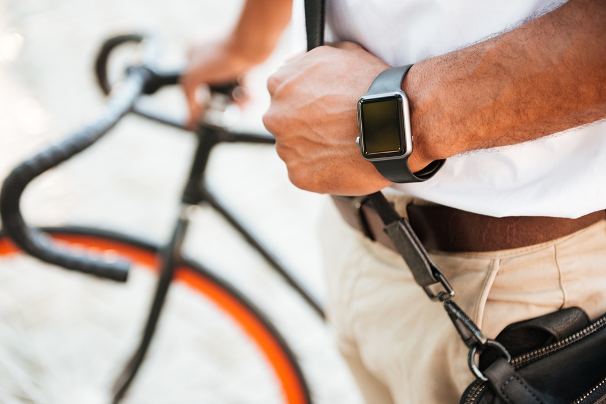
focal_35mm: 70
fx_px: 1178
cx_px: 303
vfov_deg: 19.5
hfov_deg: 28.8
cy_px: 202
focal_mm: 70
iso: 640
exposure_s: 1/320
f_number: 3.2
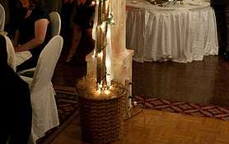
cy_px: -24
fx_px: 493
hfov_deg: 26.1
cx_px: 117
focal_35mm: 79
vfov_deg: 16.0
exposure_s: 1/40
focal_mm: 48
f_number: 4
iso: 3200
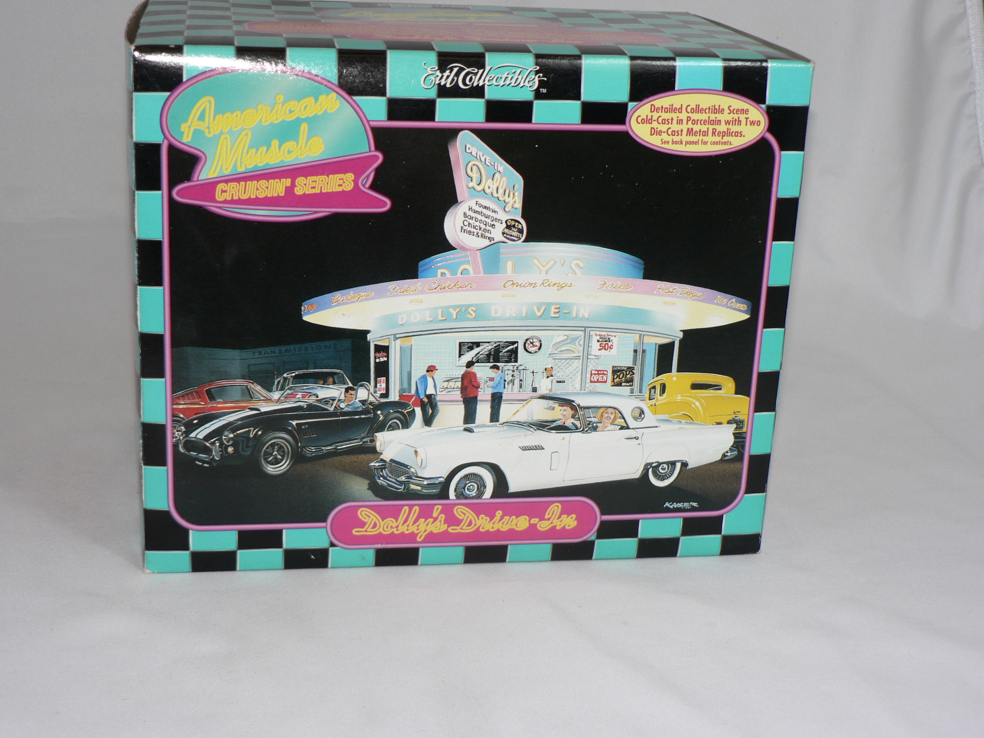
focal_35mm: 54
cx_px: 492
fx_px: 1535
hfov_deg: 35.5
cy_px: 369
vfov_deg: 27.0
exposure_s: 1/60
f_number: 2.8
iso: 80
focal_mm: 8.9
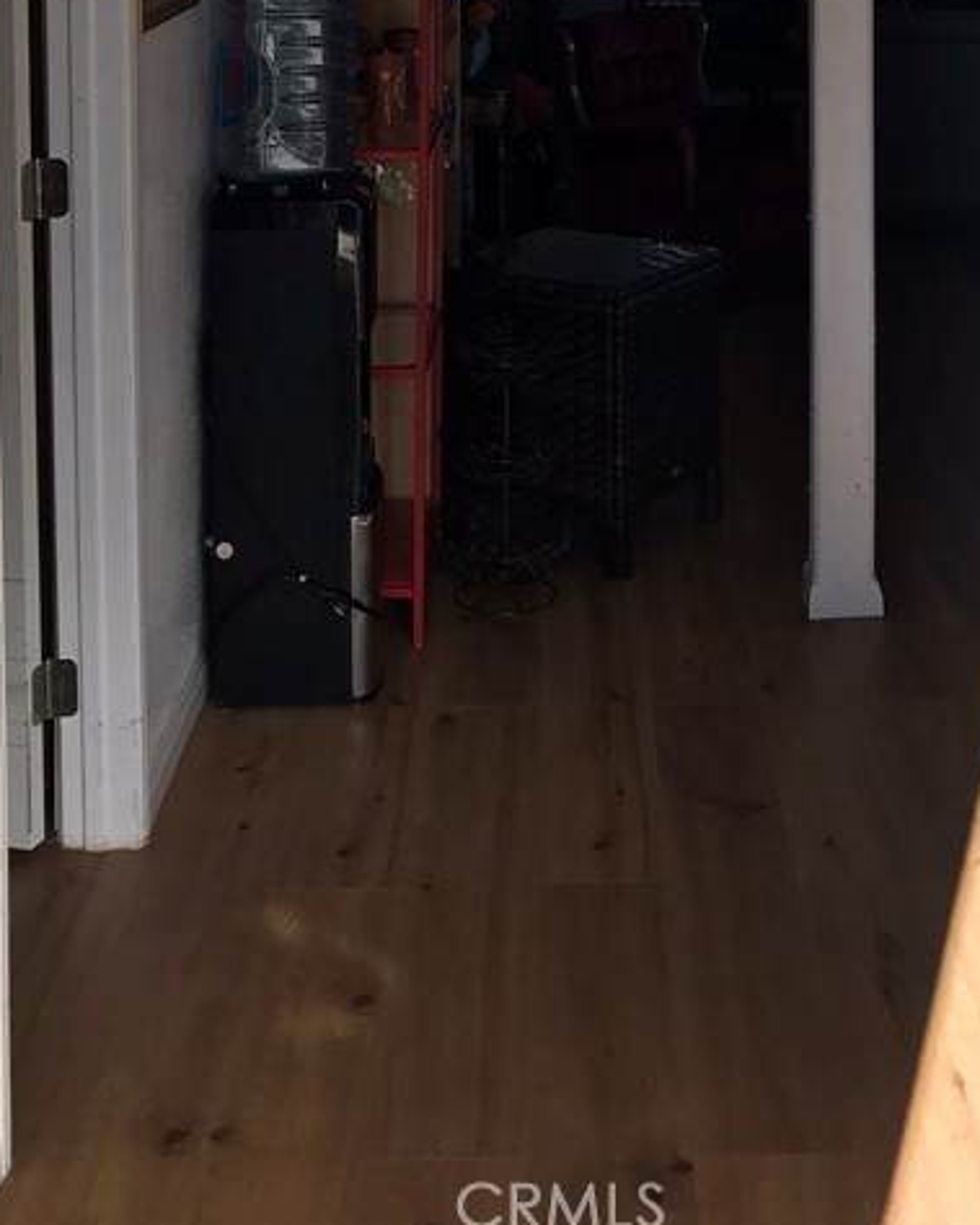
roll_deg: +1.2
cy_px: -80
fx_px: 2140
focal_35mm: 59
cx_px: 595
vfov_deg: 29.2
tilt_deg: -1.0
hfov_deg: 25.7
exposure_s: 1/299
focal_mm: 3.99
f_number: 1.8
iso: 20
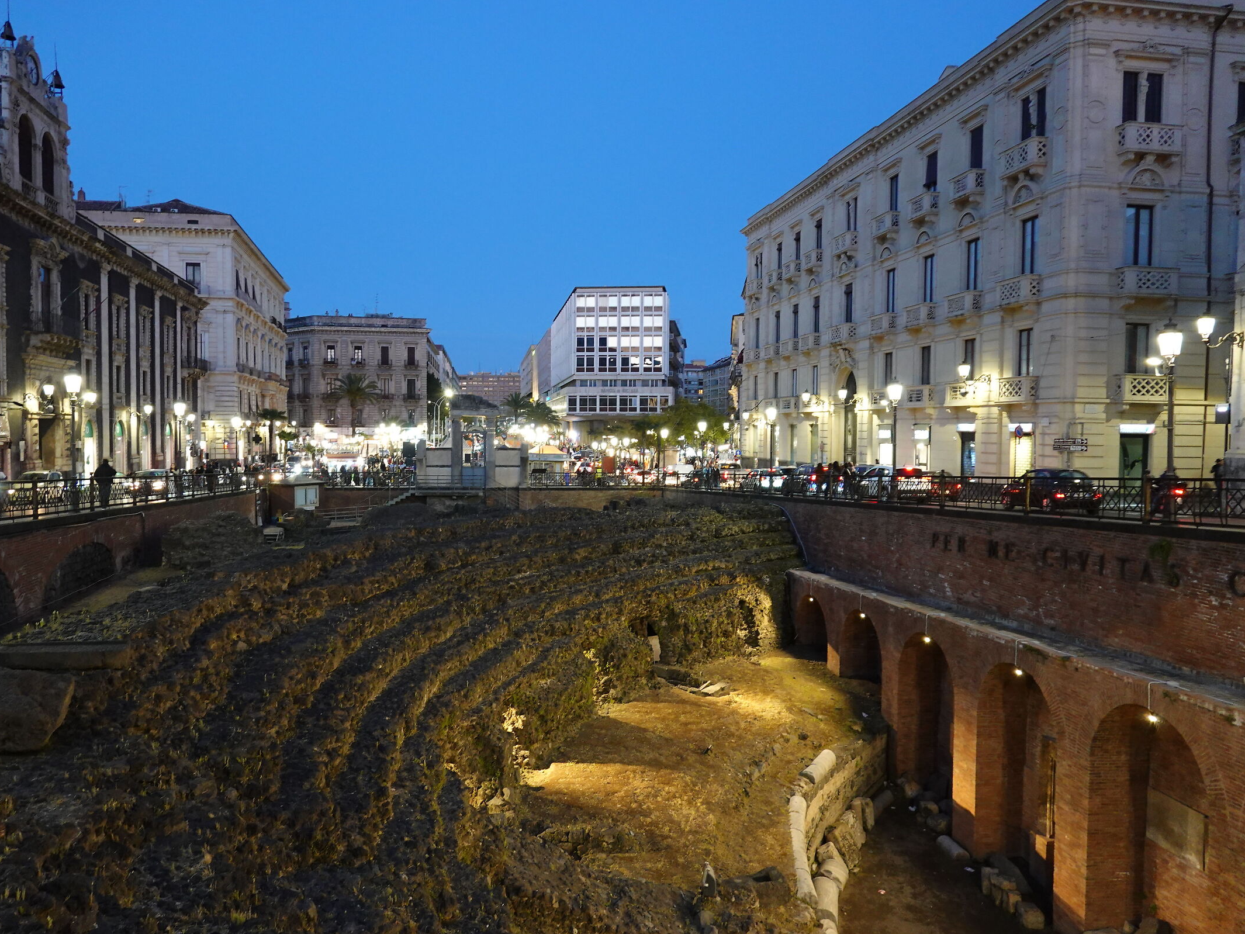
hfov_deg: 67.0
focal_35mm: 26
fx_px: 935
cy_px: 467
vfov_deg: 53.1
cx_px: 545
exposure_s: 1/13
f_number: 2.8
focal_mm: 9
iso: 800
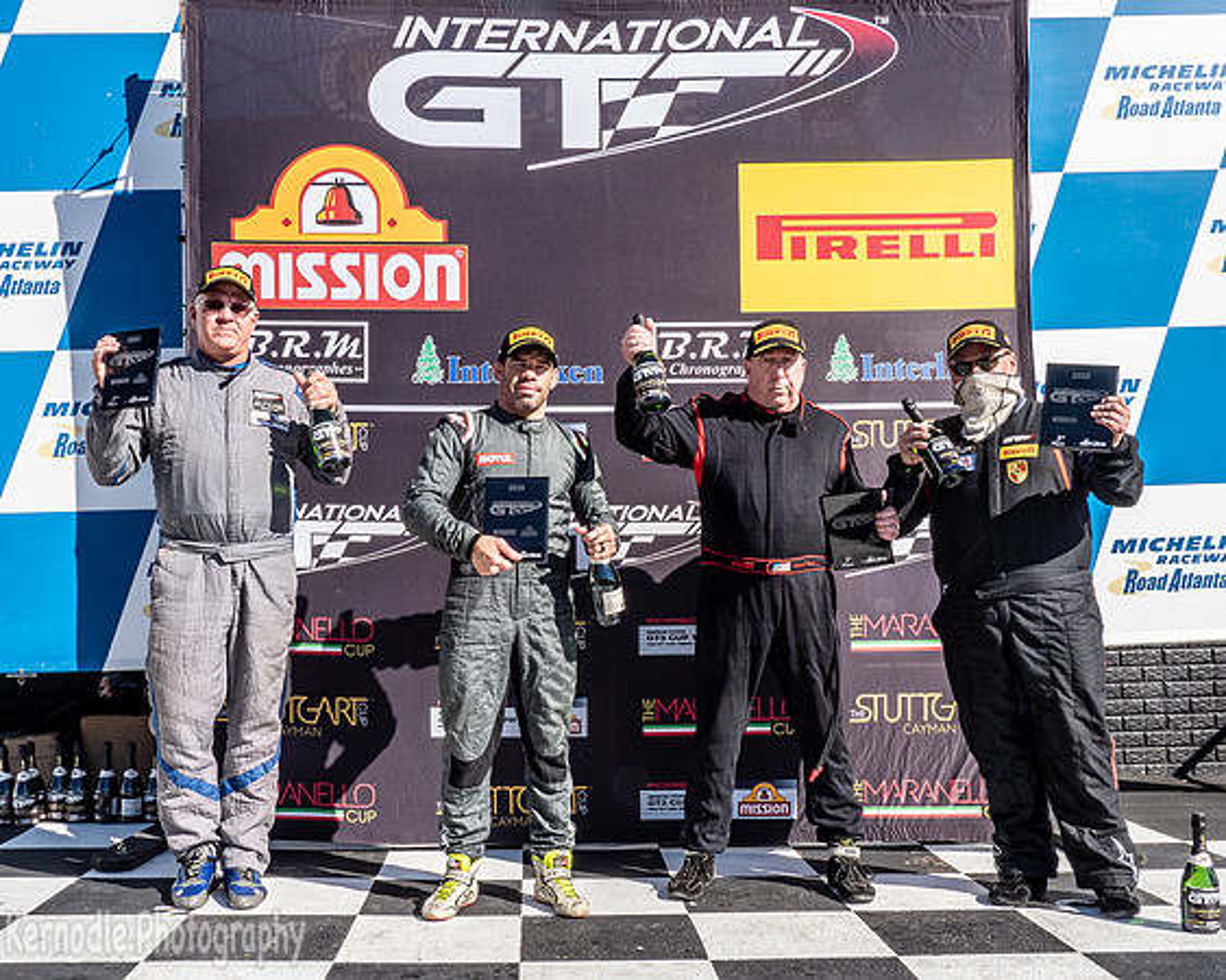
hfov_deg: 50.3
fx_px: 1301
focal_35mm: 36
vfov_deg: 41.2
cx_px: 531
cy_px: 528
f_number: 16
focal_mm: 15
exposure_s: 1/80
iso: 200
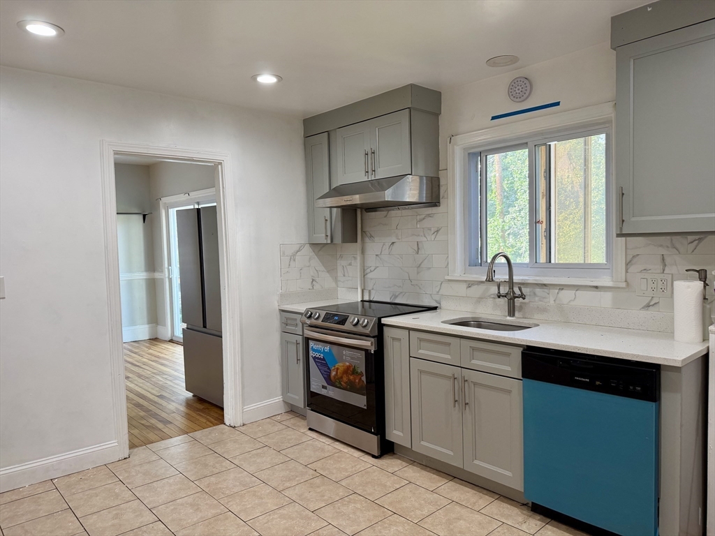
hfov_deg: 71.6
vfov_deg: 56.8
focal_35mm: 24
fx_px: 496
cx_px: 358
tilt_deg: -4.0
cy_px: 268
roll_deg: +1.9
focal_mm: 6.76
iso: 160
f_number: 1.78
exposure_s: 1/121
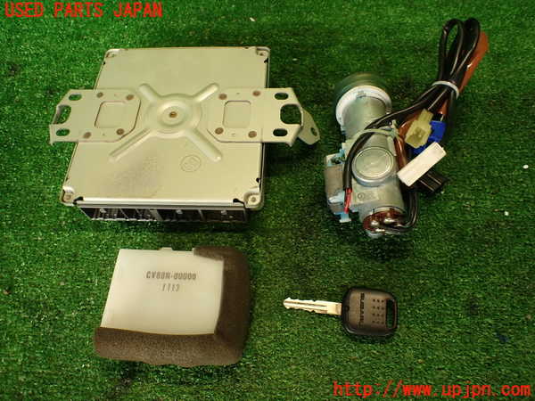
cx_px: 268
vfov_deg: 54.9
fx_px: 386
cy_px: 200
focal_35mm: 25
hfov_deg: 69.4
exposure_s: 1/60
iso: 200
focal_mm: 4.5
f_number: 2
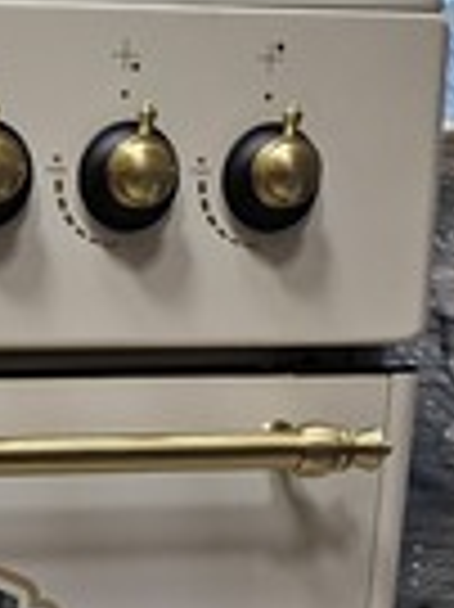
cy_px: 694
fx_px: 1436
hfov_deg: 16.7
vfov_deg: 22.3
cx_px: -180
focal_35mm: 82
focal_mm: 6.3
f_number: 1.7
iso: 320
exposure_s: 1/200
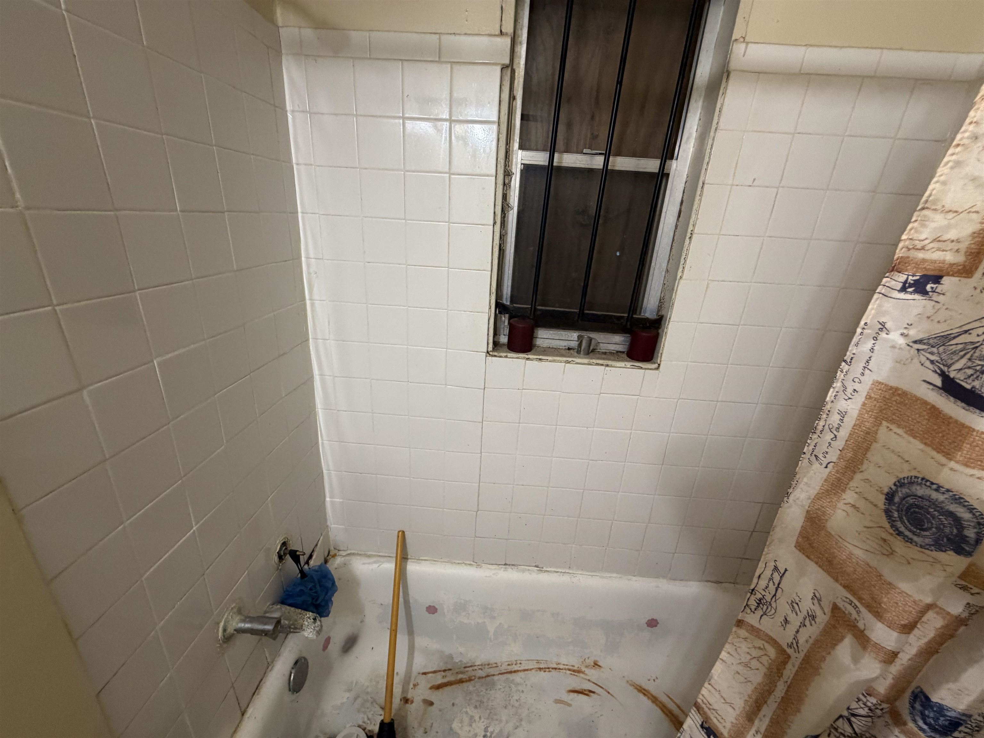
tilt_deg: -21.0
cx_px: 492
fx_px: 398
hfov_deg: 102.1
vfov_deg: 85.7
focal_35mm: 14
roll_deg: -4.1
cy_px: 369
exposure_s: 1/60
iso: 250
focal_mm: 2.22
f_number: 2.2
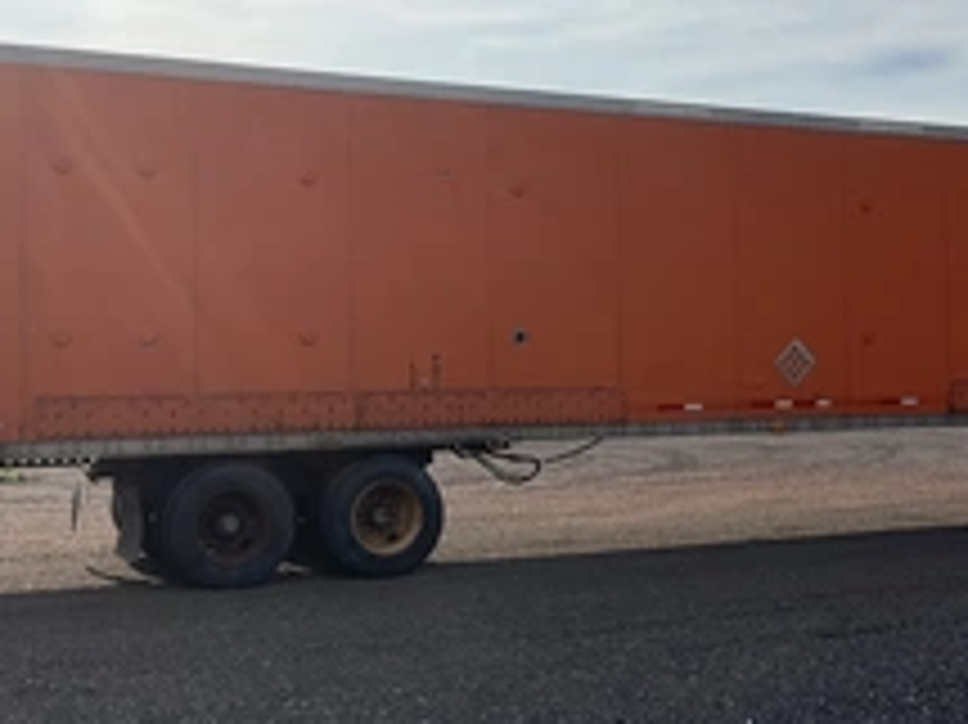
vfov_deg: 27.0
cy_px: 342
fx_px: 1509
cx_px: 594
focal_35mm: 54
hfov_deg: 35.4
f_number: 1.8
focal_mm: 3
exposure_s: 1/3788
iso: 25
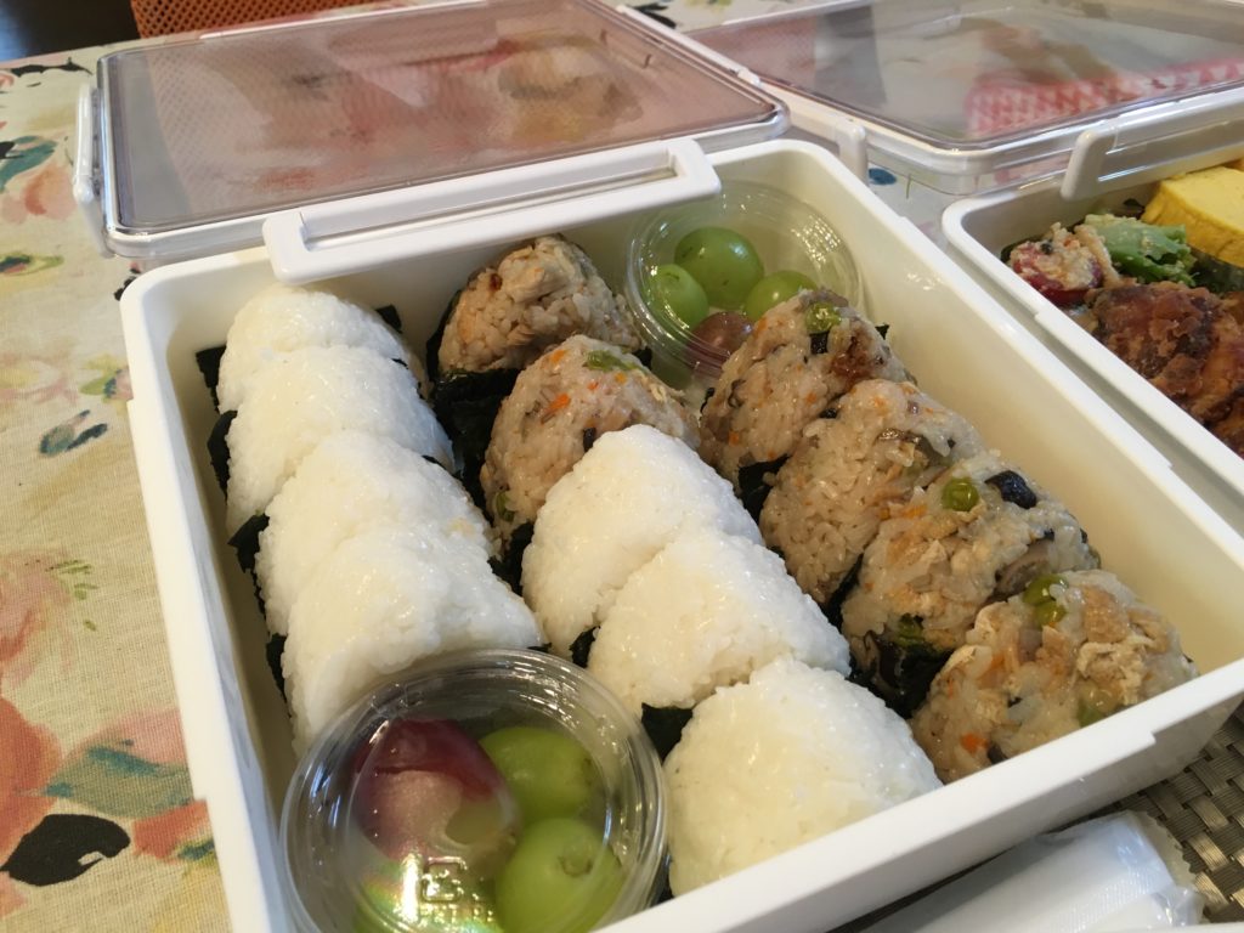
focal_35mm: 29
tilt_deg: -45.5
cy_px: 466
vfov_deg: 48.2
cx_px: 622
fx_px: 1042
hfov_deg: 61.7
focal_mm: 4.15
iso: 100
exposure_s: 1/30
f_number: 2.2
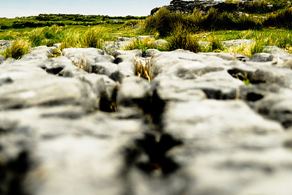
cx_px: 149
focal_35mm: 100
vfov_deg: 13.7
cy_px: 122
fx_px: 811
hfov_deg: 20.4
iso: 100
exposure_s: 1/125
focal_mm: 48
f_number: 4.5
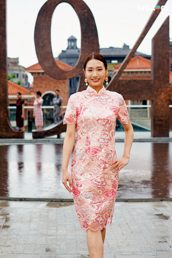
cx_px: 86
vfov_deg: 20.8
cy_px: 129
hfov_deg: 14.0
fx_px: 702
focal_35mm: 98
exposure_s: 1/125
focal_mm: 36
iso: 100
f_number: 2.8
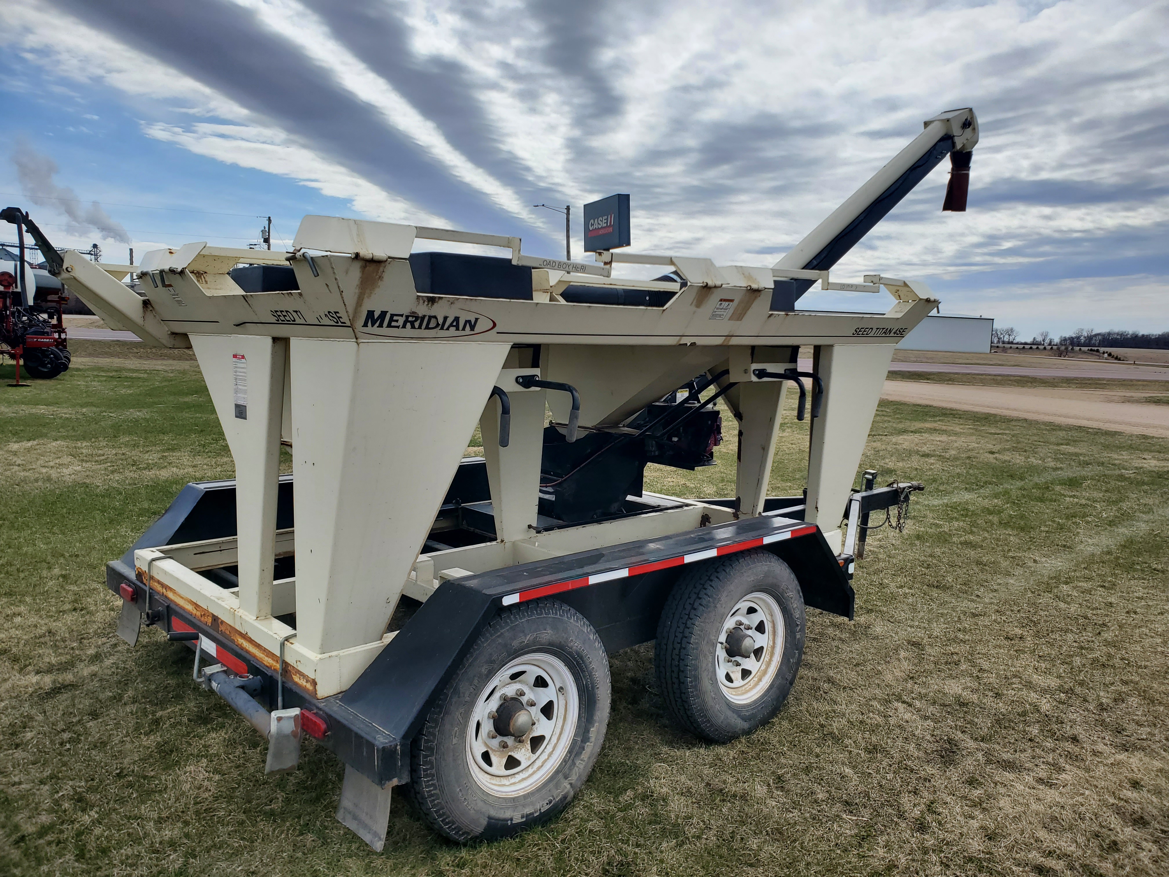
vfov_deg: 53.1
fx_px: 878
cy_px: 438
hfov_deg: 67.3
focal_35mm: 26
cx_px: 584
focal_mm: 4.3
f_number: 2.4
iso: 50
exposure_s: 1/2583
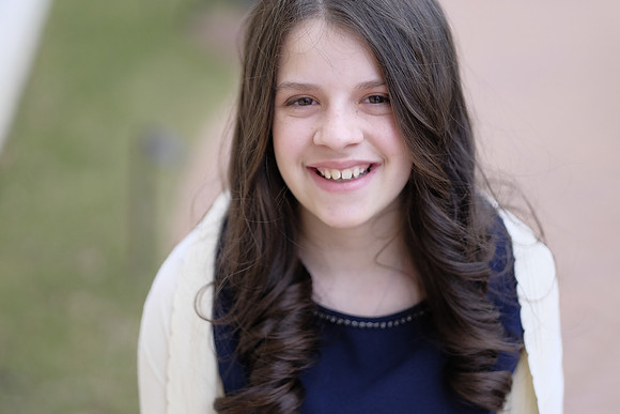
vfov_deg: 16.3
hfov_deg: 24.2
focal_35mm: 84
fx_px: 1447
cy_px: 207
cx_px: 310
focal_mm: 56
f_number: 1.2
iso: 400
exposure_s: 1/1800
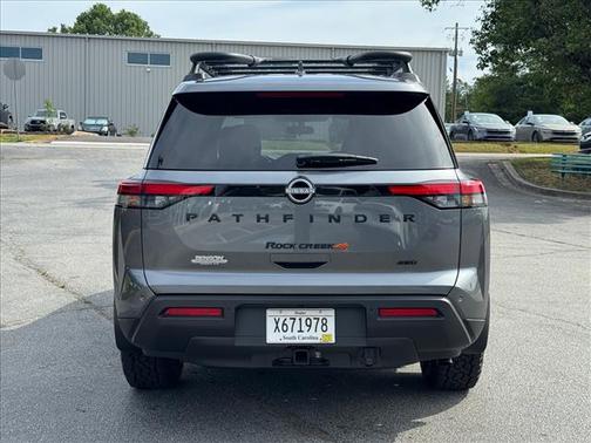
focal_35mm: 48
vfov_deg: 30.3
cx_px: 296
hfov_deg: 39.7
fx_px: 820
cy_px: 222
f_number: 1.78
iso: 64
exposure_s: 1/1770
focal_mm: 6.76
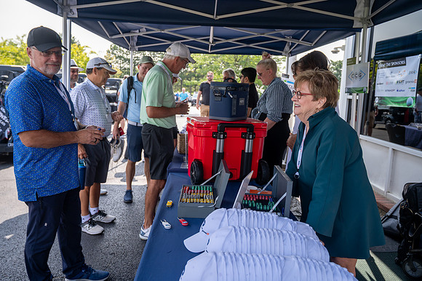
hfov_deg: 63.7
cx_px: 211
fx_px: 340
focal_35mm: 29
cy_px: 140
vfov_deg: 44.9
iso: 250
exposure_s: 1/640
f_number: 4
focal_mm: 29
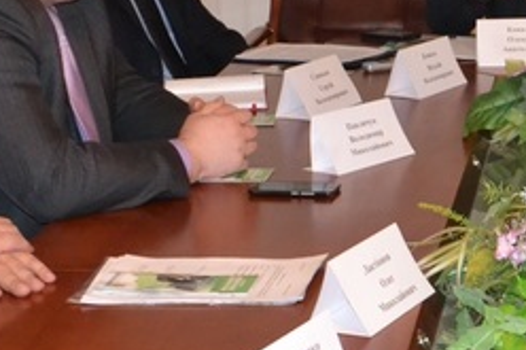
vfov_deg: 11.0
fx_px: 1811
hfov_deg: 16.2
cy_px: 135
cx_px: 545
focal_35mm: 124
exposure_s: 1/60
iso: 3200
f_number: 4.8
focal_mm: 32
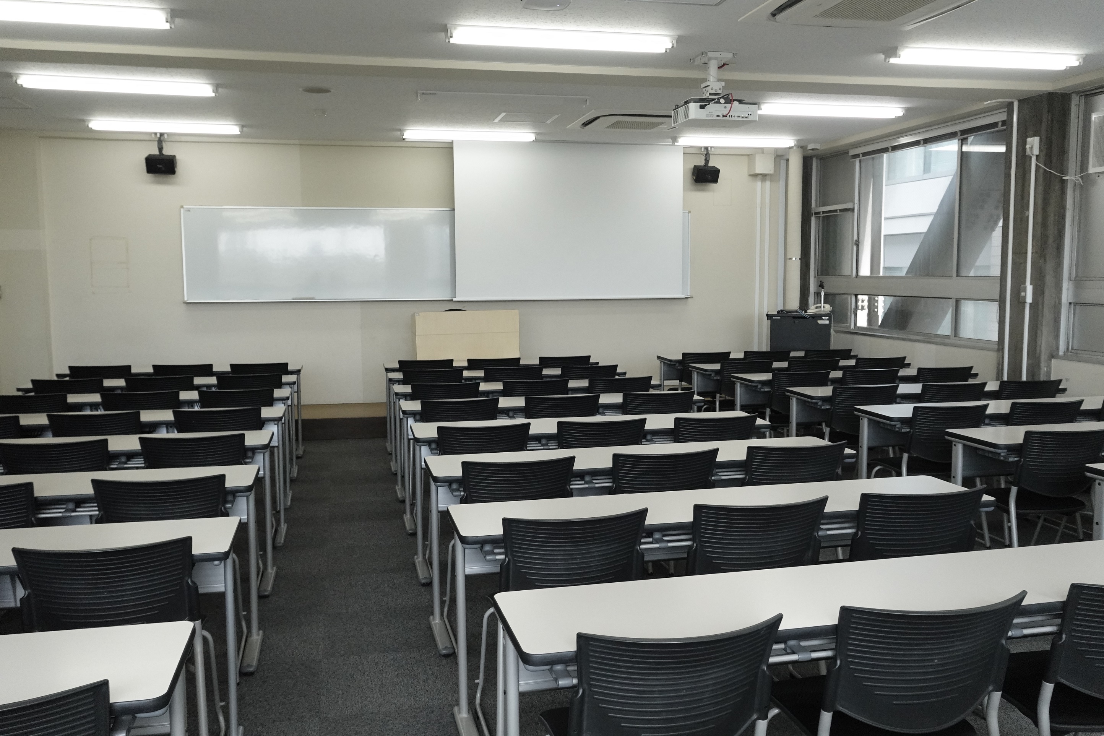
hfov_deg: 61.9
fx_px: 920
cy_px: 368
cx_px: 552
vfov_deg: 43.6
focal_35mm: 30
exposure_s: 1/800
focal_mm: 11.26
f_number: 3.5
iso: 1600
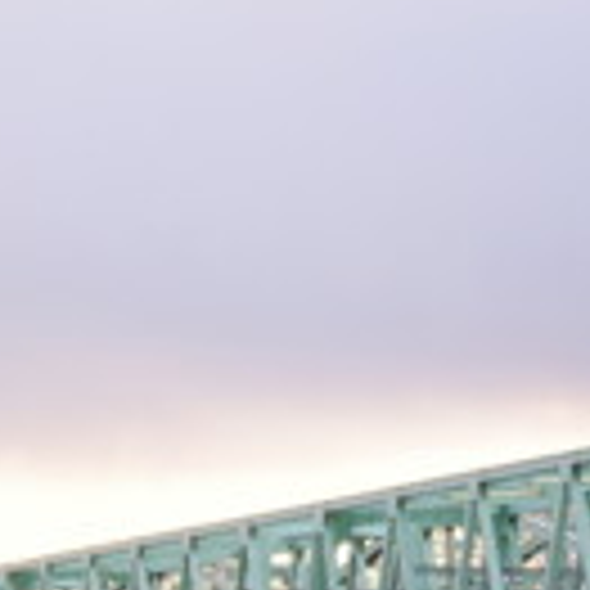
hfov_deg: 8.3
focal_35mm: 212
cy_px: 504
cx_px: 216
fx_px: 4088
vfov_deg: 8.2
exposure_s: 1/250
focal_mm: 55
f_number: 7.1
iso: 800
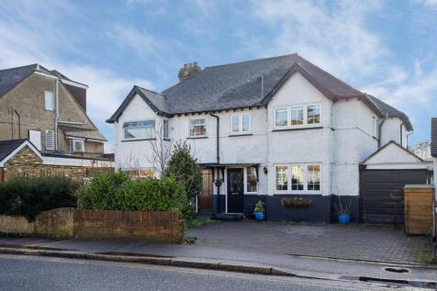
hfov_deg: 54.5
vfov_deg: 37.8
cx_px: 218
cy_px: 146
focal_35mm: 35
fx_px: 425
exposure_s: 1/400
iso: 320
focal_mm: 35
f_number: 4.5
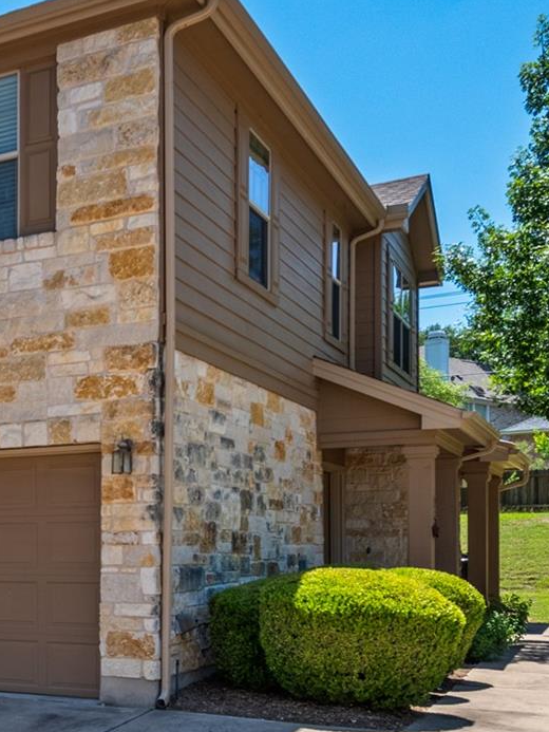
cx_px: -224
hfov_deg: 23.0
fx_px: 1142
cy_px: 515
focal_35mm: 54
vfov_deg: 35.0
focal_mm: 19
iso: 400
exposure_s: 1/1600
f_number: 8
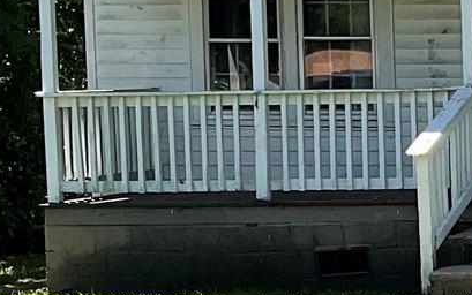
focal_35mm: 154
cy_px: 226
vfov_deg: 8.5
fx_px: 1982
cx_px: 950
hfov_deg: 12.1
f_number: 1.8
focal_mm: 3
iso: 16
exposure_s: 1/869
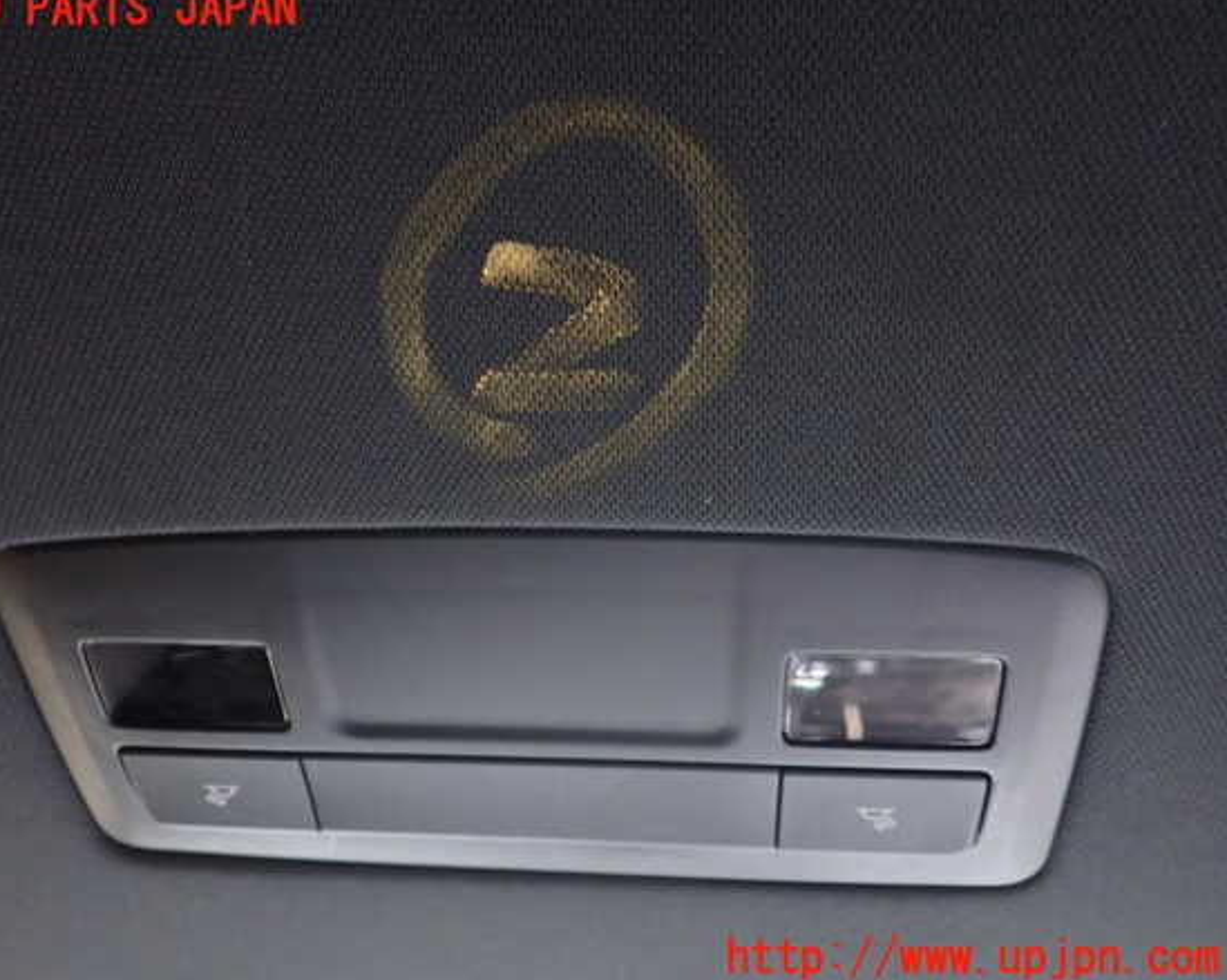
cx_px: 561
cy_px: 484
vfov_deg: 45.8
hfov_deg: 55.6
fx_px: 1162
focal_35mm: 32
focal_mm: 5.4
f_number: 2.3
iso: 800
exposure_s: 1/13
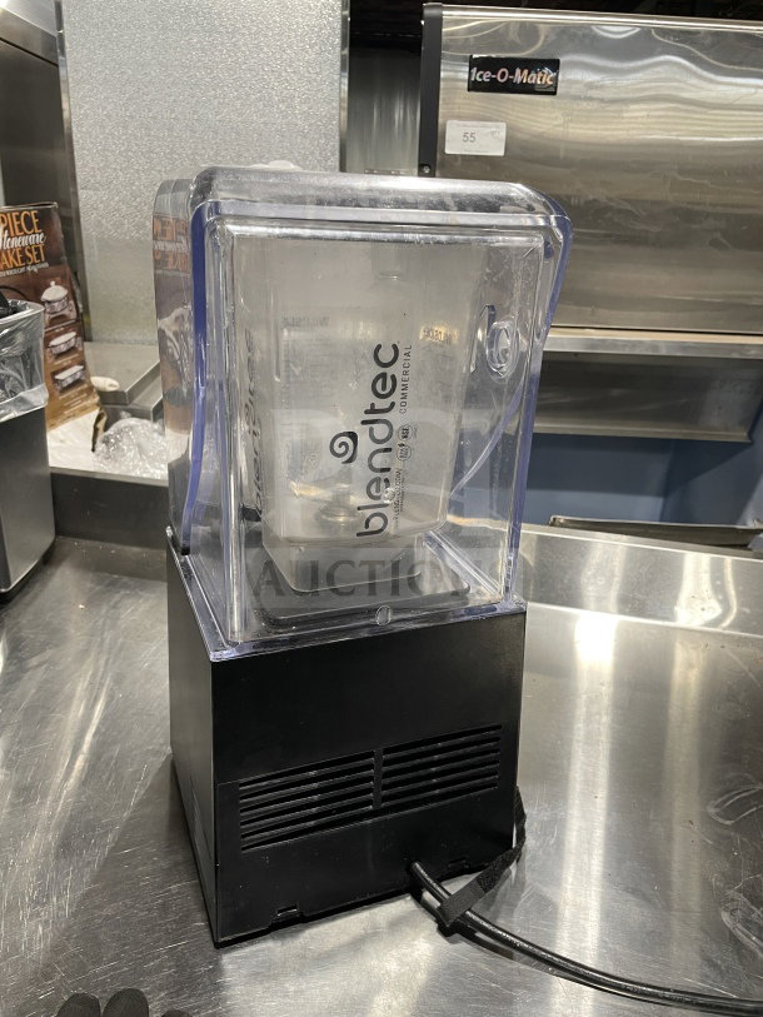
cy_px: 508
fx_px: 764
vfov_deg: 67.3
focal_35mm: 26
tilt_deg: -19.7
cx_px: 382
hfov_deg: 53.1
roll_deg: -0.7
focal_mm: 4.2
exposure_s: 1/60
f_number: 1.6
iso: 160
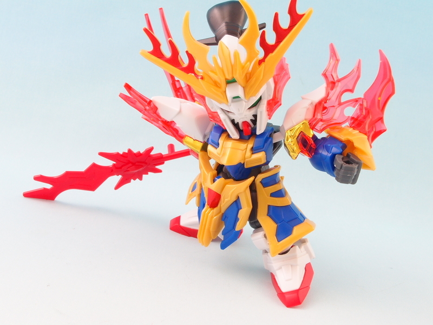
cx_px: 216
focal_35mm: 41
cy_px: 162
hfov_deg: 45.8
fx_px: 513
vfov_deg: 35.1
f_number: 8
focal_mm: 8.99
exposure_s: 1.3
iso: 100
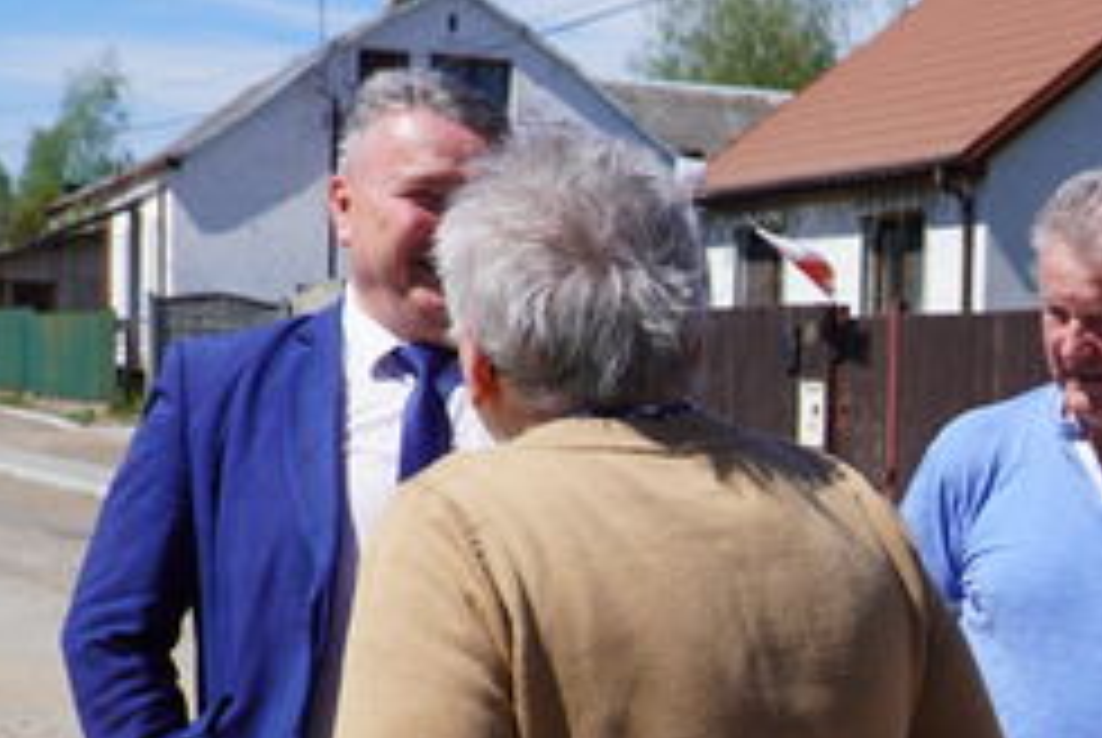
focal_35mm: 88
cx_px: 1138
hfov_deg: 22.1
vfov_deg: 15.3
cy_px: 727
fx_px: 2697
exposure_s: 1/800
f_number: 5
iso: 100
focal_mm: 18
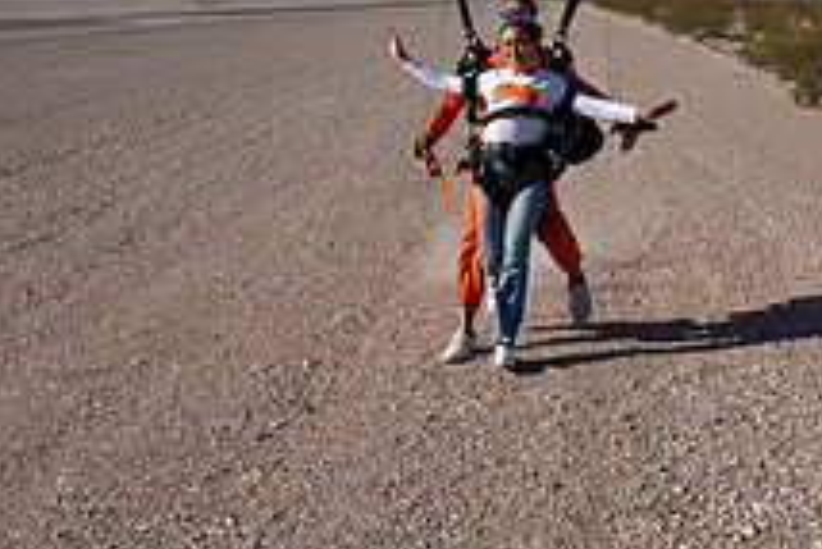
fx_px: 1485
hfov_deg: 30.7
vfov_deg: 20.8
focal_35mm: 65
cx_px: 557
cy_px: 125
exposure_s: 1/2000
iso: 800
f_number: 11
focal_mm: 24
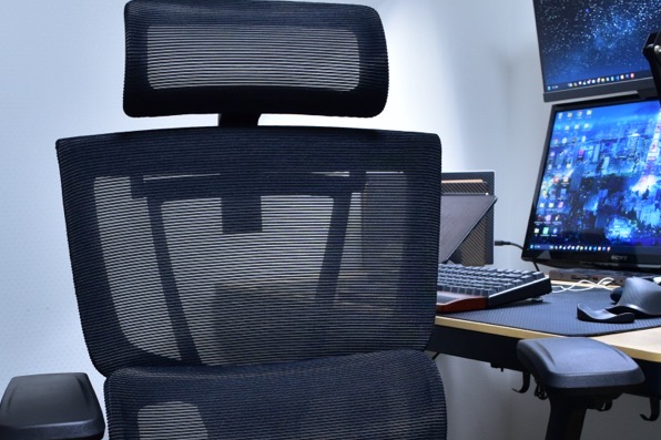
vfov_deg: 22.9
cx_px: 266
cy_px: 376
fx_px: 1065
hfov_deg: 34.4
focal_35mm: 58
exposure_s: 1/30
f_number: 5.6
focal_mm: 20
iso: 800
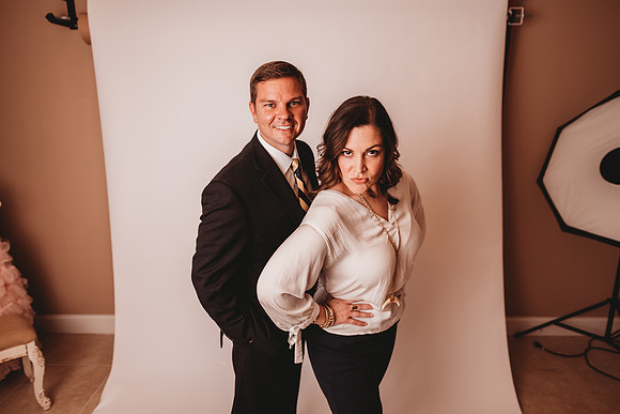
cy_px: 207
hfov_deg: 73.7
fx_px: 413
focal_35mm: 24
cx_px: 310
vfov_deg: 53.2
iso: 100
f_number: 2.5
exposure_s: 1/160
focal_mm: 24
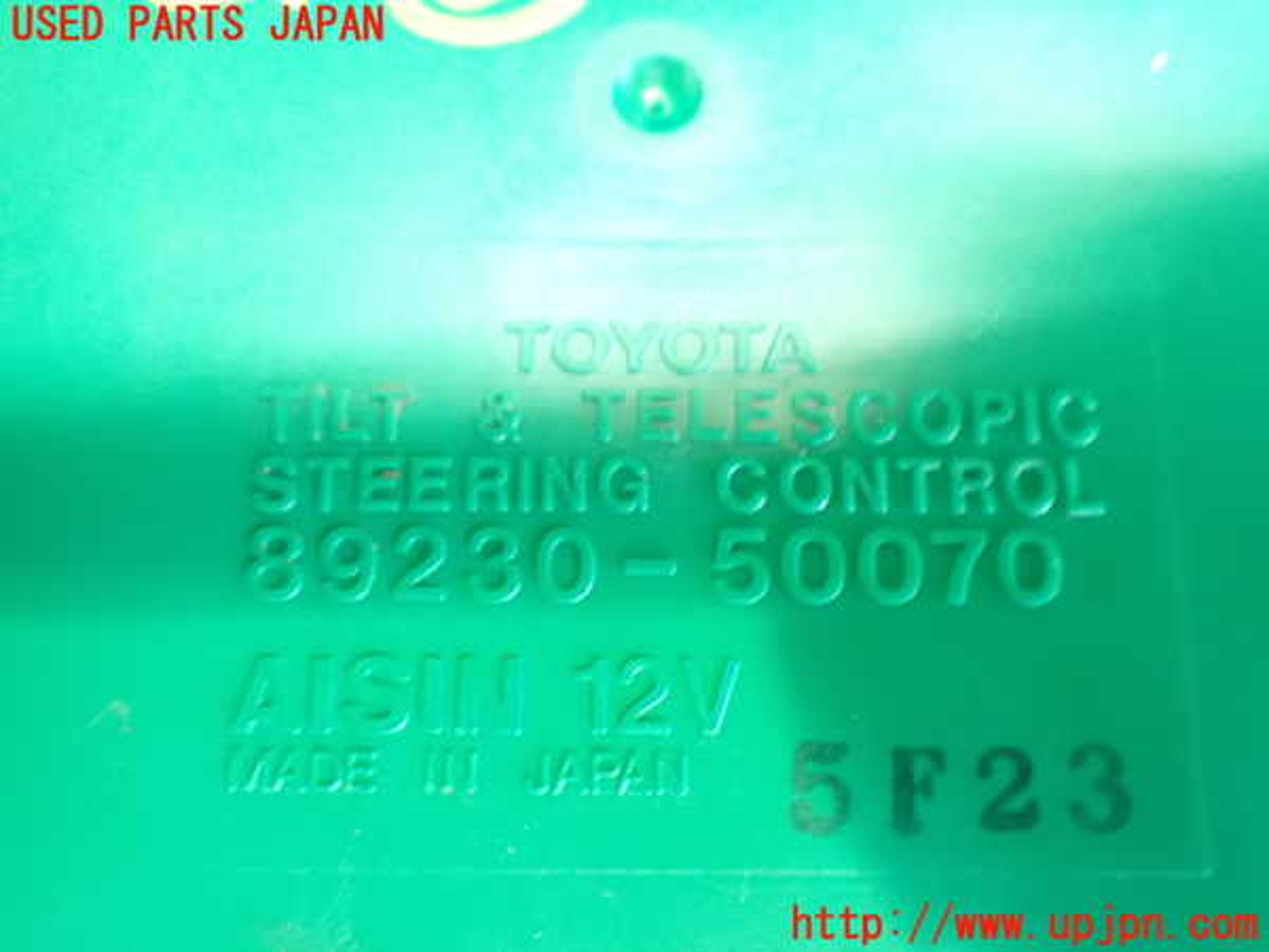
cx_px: 634
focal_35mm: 30
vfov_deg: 46.8
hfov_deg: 60.0
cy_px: 476
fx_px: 1100
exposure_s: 1/30
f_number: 2.3
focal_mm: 5.4
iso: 1600
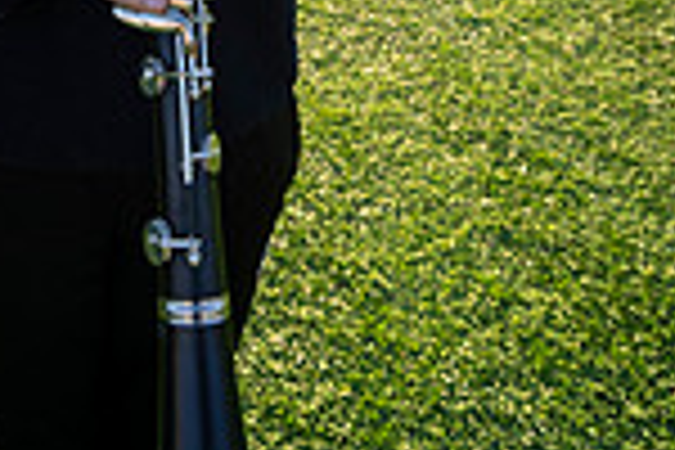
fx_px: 787
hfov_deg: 44.3
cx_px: 140
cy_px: -378
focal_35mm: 42
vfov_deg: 20.8
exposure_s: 1/500
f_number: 4
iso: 500
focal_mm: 14
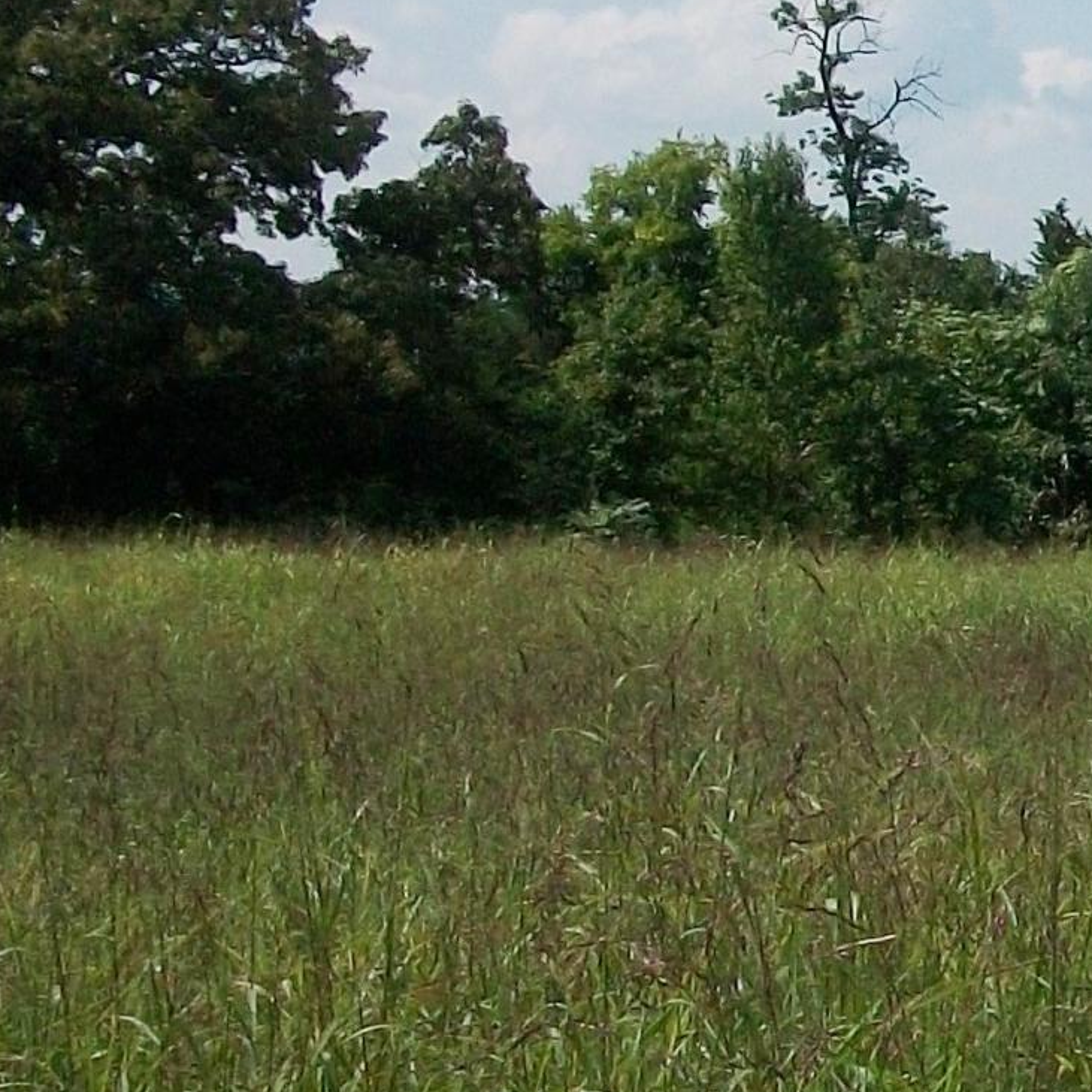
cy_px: 733
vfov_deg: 15.0
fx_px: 4140
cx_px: 1727
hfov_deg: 13.9
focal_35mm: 116
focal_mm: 5.7
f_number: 5.5
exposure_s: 1/640
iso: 80
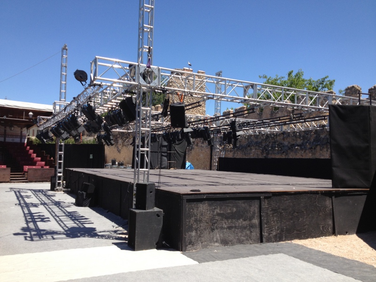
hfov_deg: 52.6
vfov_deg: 40.7
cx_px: 188
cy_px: 141
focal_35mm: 35
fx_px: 380
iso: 64
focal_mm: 4.28
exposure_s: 1/1255
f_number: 2.4
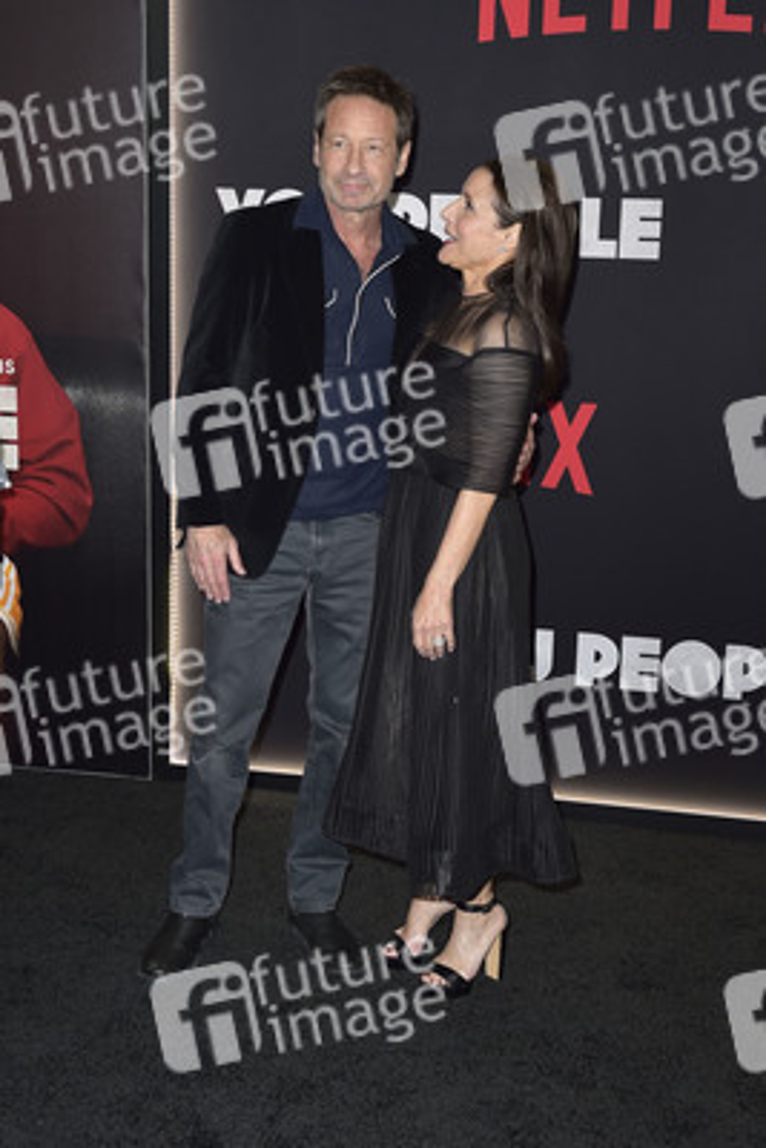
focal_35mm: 42
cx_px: 383
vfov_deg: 46.4
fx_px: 1339
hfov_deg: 31.9
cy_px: 574
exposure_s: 1/250
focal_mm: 42
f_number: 6.3
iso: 500
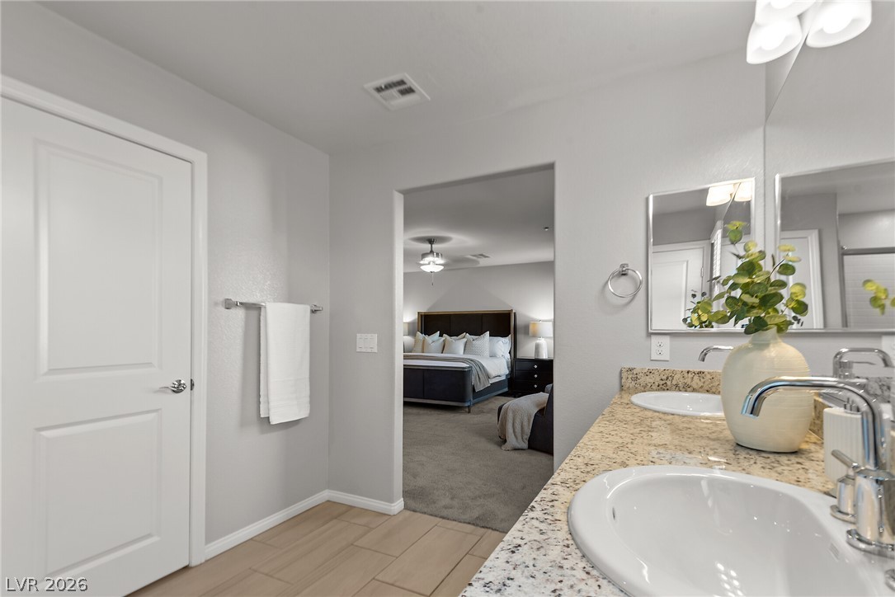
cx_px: 448
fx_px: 398
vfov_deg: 73.8
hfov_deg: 96.7
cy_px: 298
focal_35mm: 16
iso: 100
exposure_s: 1/2.5
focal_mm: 16
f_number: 8
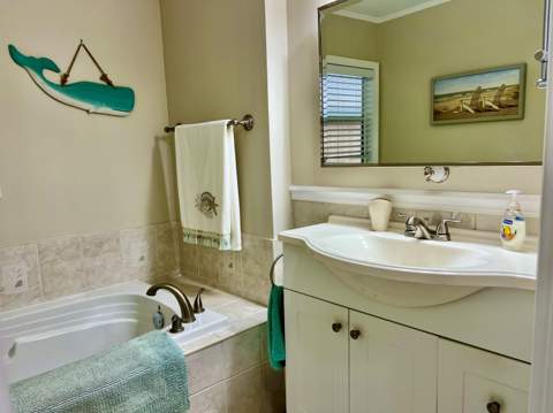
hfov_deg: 67.4
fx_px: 415
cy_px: 206
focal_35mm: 26
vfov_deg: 53.0
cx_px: 276
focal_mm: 5.7
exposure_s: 1/120
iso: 64
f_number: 1.5
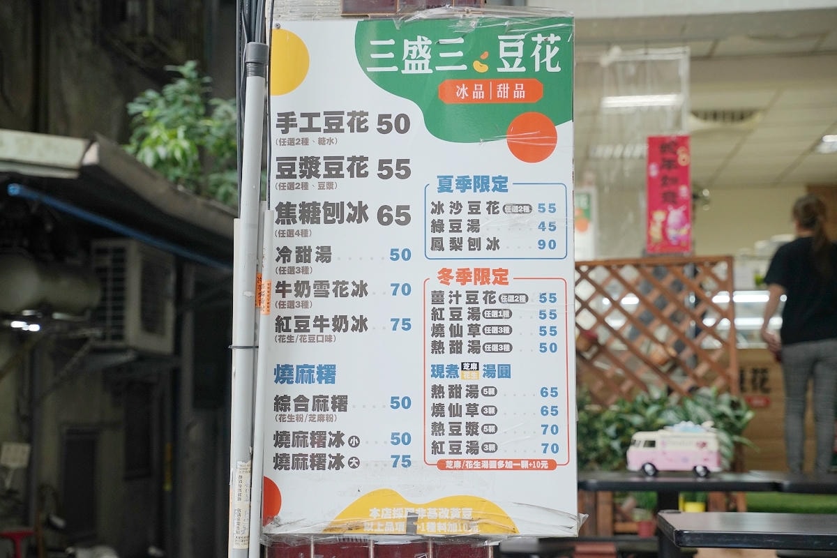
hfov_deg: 32.4
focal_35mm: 62
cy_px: 279
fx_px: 1441
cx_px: 418
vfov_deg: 21.9
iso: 1000
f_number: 4
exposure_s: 1/160
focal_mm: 62
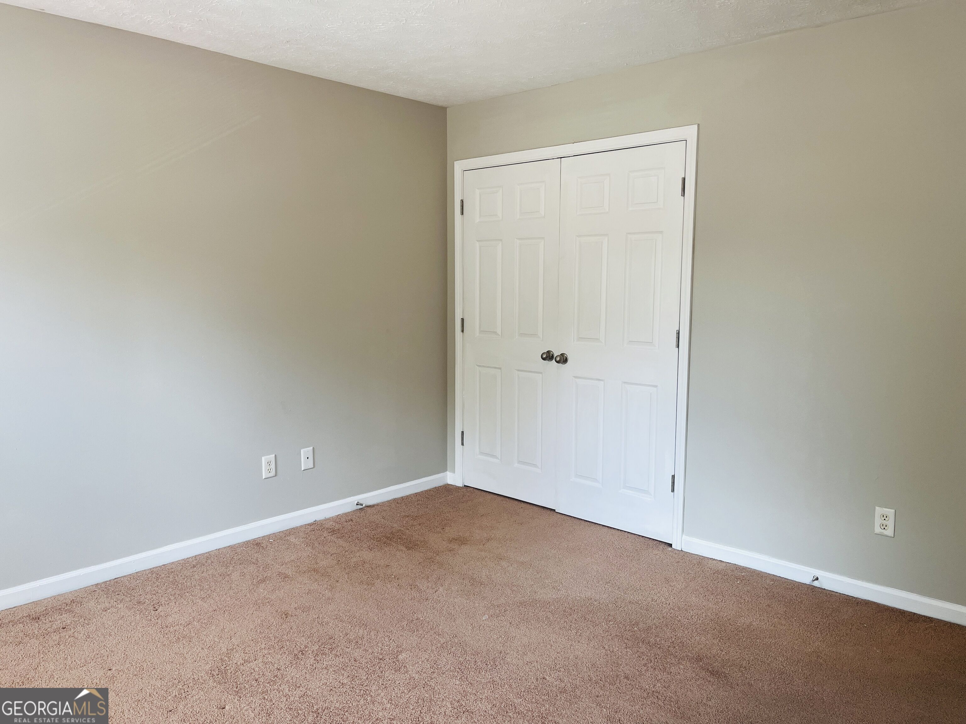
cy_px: 362
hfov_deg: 67.3
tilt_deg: -7.0
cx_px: 483
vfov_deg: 53.1
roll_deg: +0.2
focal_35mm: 26
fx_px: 726
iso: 80
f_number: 1.6
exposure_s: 1/120
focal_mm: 5.1
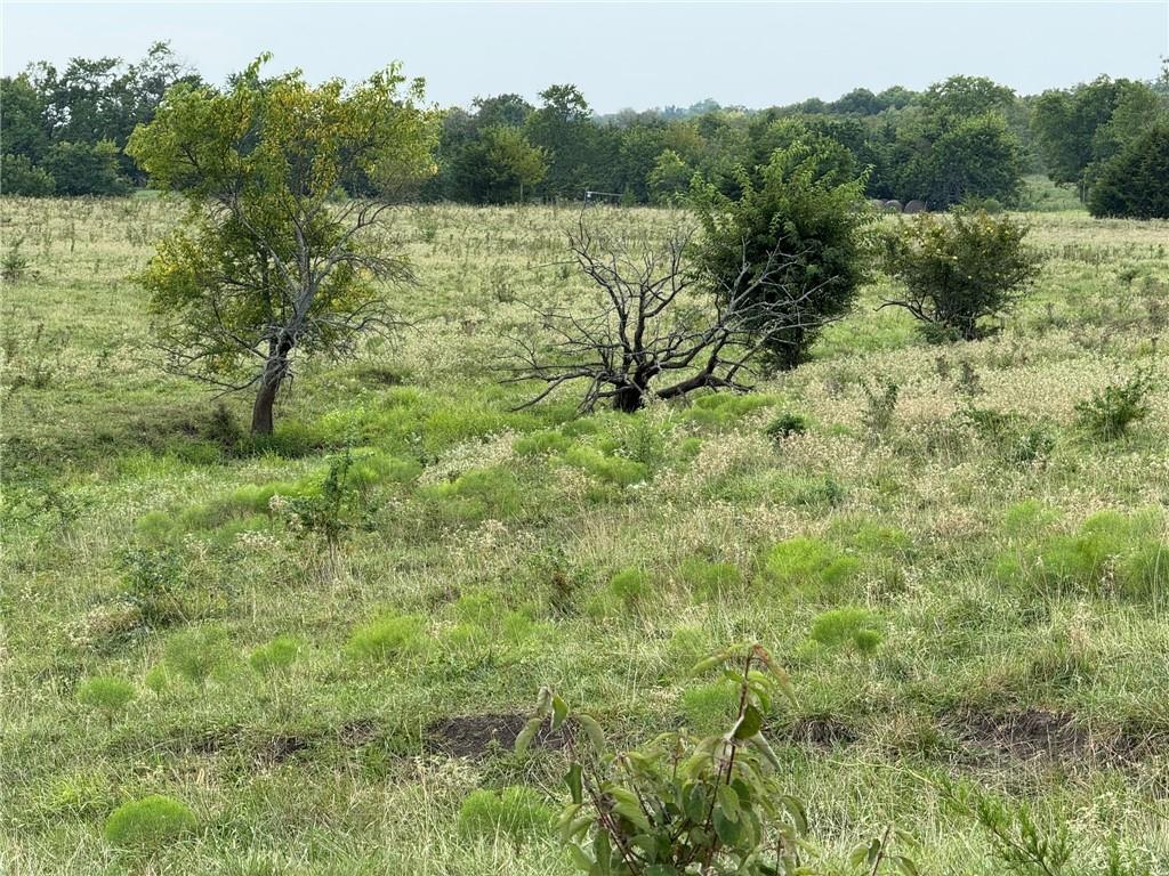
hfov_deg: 16.4
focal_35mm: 120
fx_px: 4052
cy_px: 438
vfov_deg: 12.3
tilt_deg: -4.5
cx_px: 584
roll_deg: +0.9
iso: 50
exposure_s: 1/279
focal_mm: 15.66
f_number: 2.8
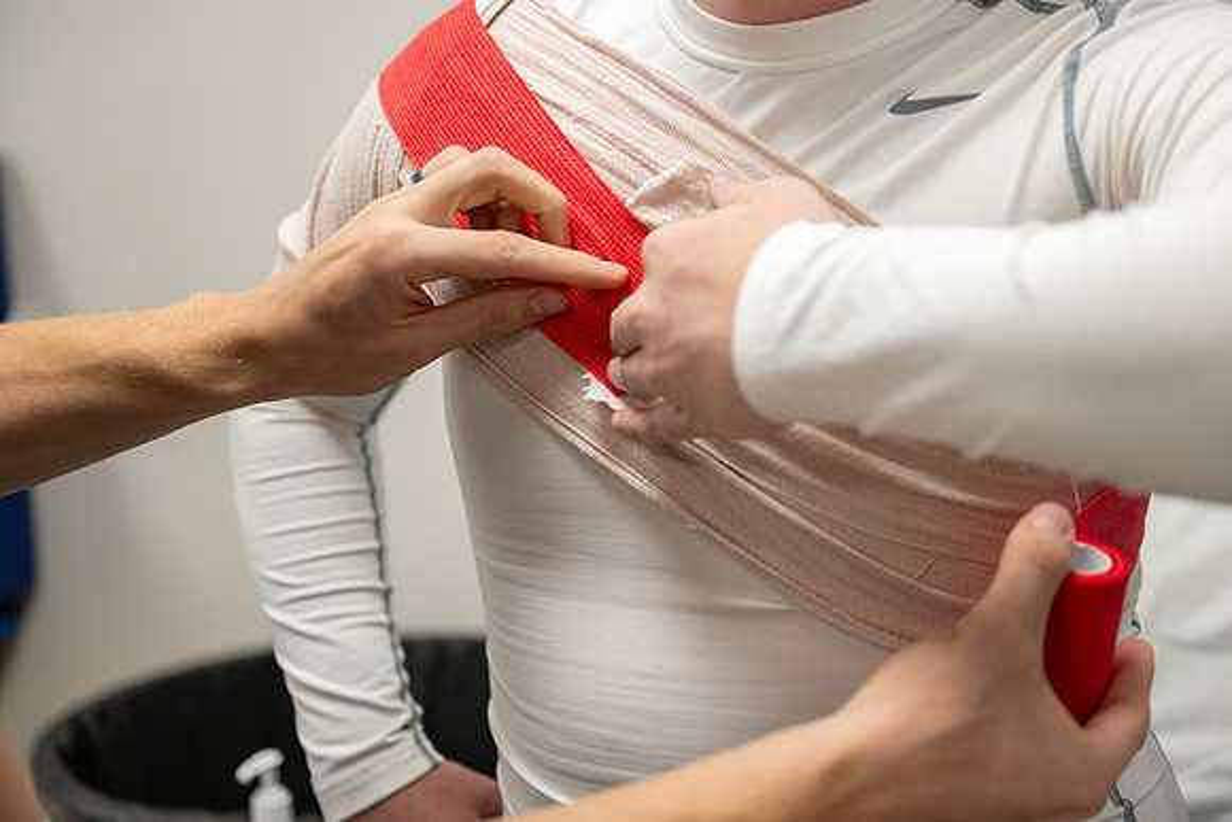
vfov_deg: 24.2
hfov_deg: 35.6
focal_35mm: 56
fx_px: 1917
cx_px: 616
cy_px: 411
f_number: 2.8
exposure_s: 1/200
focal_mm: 56
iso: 800
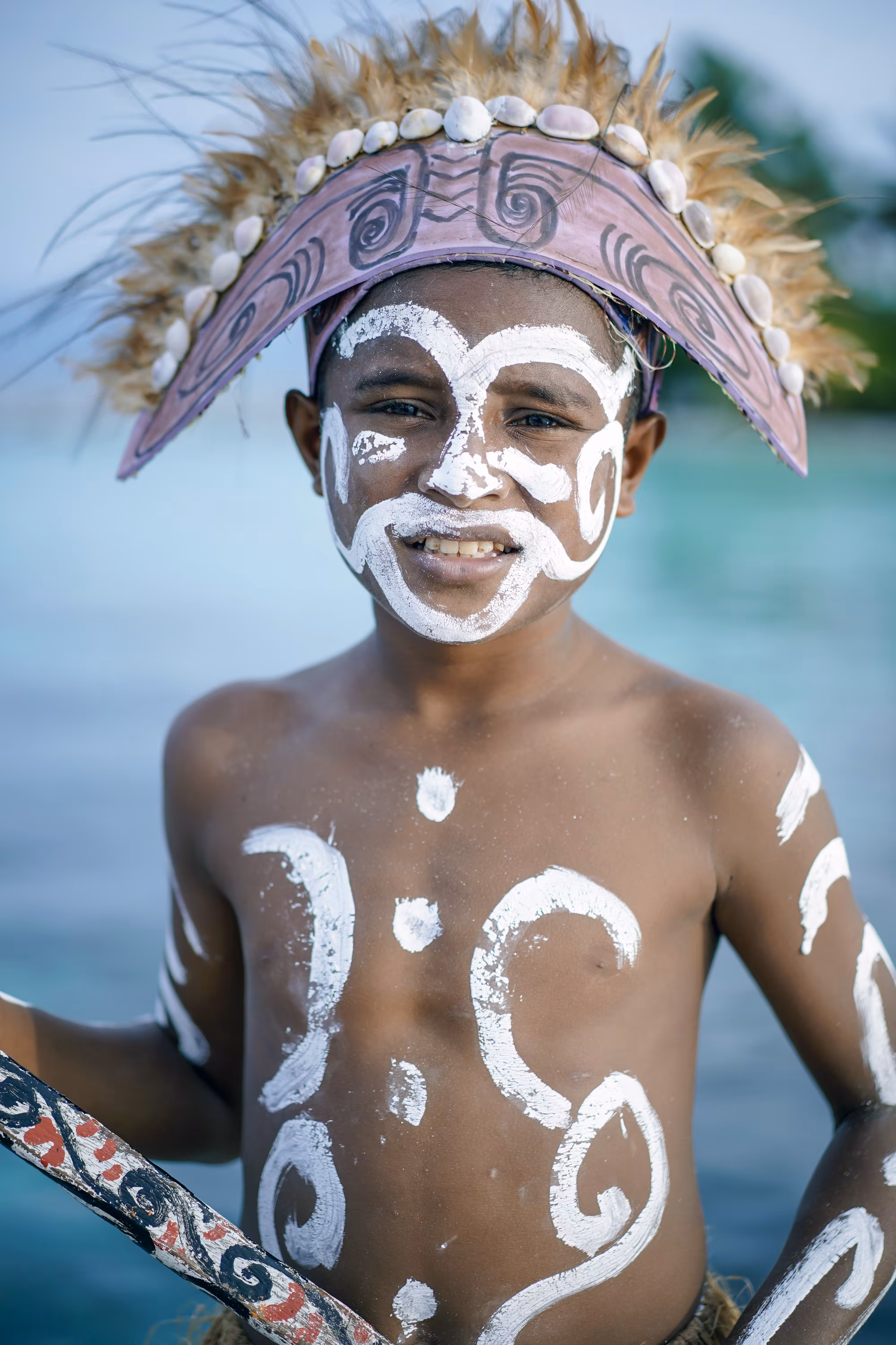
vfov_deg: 36.2
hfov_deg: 24.6
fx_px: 2053
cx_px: 448
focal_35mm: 55
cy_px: 672
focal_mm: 55
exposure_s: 1/1250
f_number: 1.8
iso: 100
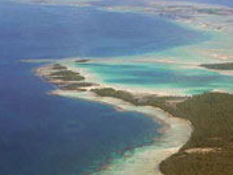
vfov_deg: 11.6
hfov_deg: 15.4
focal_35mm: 128
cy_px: 133
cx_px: 167
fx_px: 862
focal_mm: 8.3
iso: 80
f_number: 5.2
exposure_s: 1/500
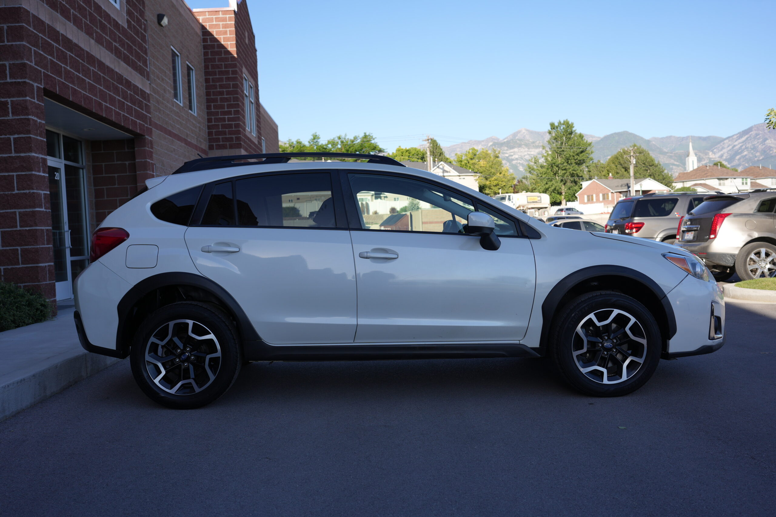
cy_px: 258
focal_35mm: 35
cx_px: 388
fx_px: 754
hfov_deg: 54.4
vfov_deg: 37.9
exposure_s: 1/500
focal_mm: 35
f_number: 4.5
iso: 125
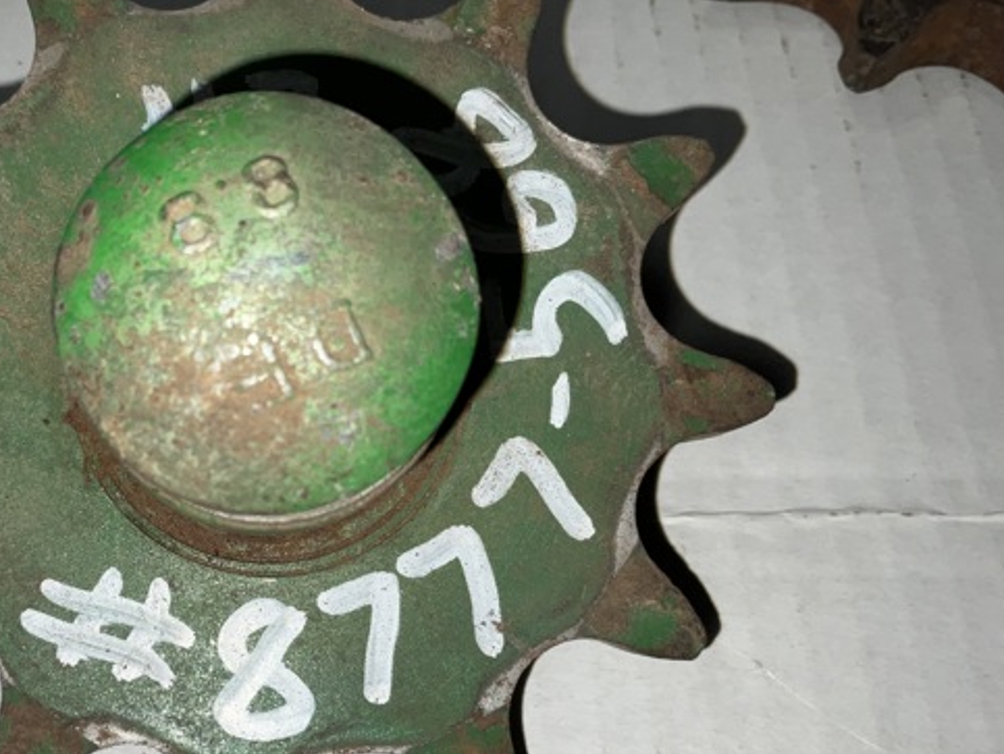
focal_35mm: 48
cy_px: 490
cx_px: 285
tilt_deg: -62.2
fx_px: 1393
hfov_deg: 38.9
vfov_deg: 30.1
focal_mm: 3
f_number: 1.8
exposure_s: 1/316
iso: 16
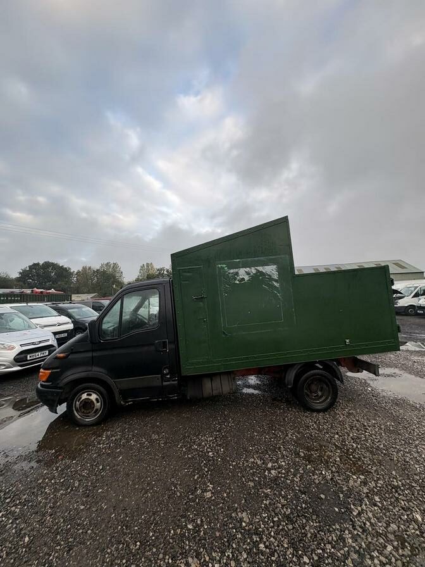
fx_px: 229
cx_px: 212
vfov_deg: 102.1
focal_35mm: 14
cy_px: 284
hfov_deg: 85.7
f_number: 2.2
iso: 40
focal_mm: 2.22
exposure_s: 1/158
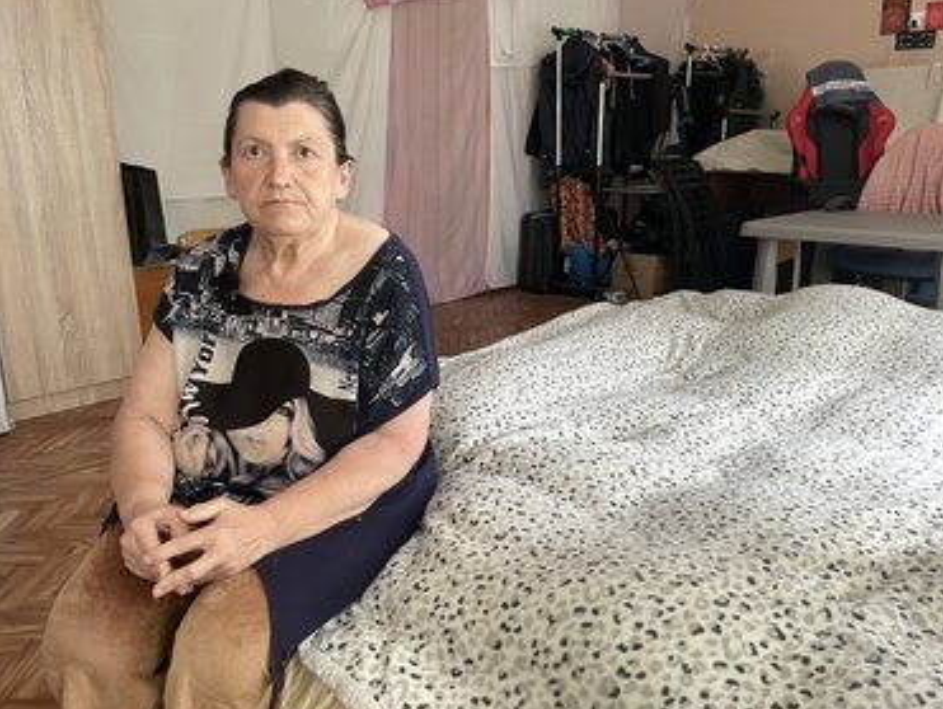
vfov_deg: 49.8
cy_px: 368
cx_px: 463
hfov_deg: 63.4
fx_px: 764
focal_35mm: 28
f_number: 1.6
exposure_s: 1/95
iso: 125
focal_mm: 4.2
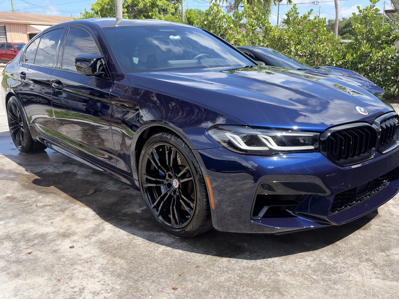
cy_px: 149
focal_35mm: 33
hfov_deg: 55.4
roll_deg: +1.1
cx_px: 203
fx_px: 380
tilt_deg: -14.5
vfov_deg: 42.9
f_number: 1.6
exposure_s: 1/1287
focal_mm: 5.96
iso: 32
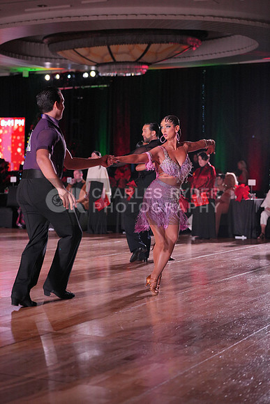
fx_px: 787
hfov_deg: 19.5
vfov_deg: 28.8
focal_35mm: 70
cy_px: 202
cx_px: 135
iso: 2000
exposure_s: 1/800
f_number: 2.8
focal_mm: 70
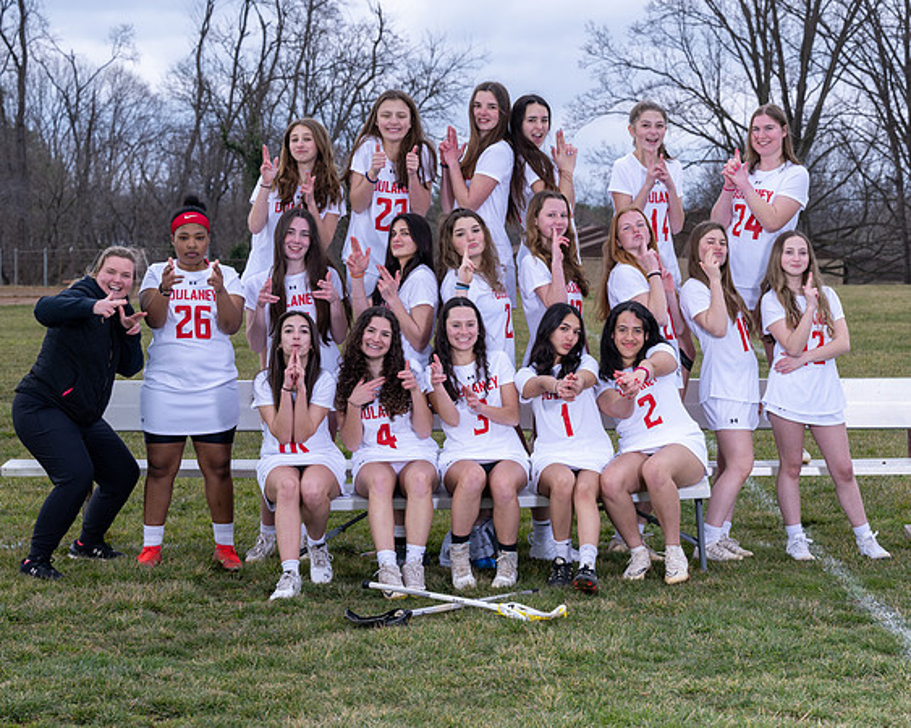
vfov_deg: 15.6
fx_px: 2655
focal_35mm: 99
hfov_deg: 19.4
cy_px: 367
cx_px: 641
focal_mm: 70
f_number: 6.3
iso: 200
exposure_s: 1/160
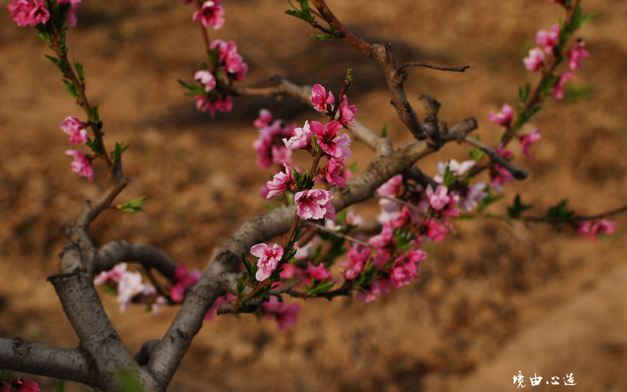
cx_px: 315
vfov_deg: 12.1
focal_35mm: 108
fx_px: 1845
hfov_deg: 19.3
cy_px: 207
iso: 100
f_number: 4.5
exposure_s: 1/400
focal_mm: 70
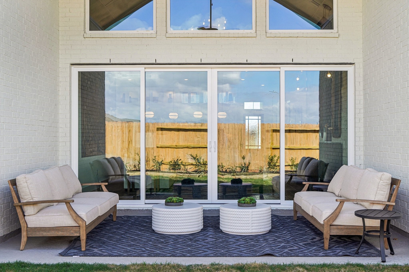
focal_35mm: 44
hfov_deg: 44.5
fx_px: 500
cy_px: 136
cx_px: 204
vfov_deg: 30.5
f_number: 8
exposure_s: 1/500
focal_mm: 44
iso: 500
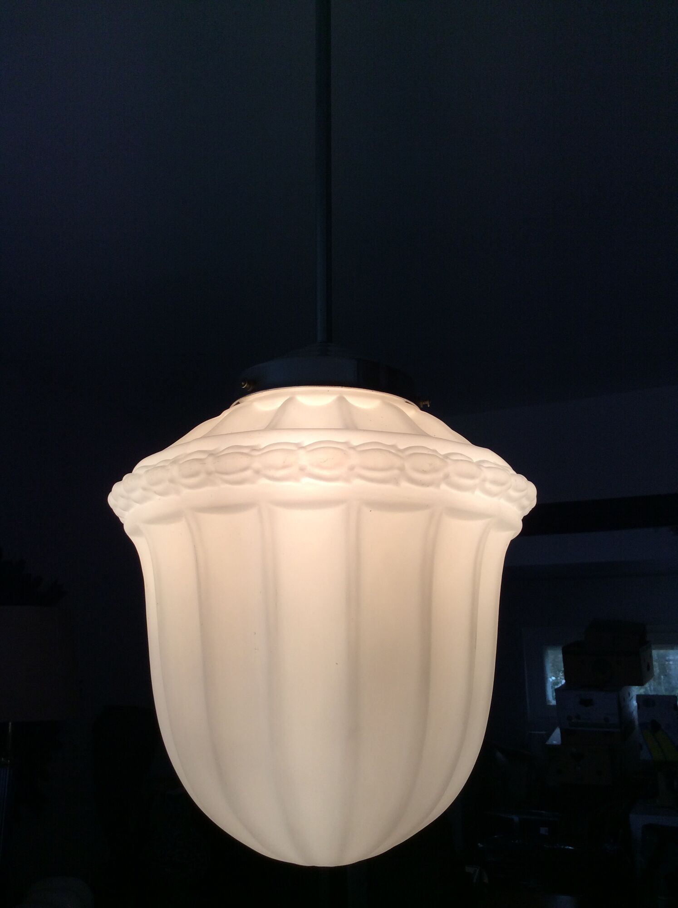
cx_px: 339
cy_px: 454
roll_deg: +0.9
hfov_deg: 44.1
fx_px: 838
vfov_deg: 56.9
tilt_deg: +13.4
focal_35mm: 32
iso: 32
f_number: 2.4
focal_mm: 3.3
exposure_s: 1/282
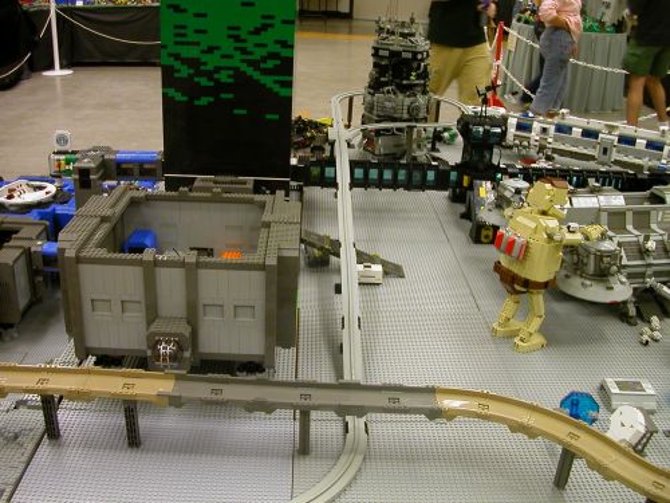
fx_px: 716
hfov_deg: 50.1
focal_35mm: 37
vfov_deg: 38.7
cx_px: 335
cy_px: 252
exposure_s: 1/23.8
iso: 100
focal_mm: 5.6
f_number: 2.7
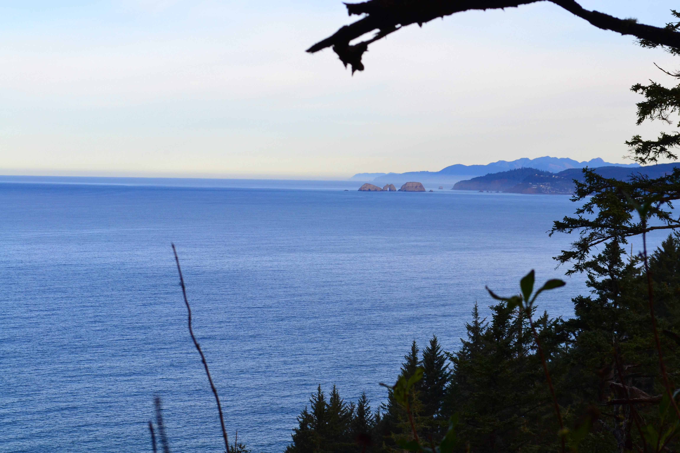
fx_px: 1558
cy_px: 226
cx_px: 340
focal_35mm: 82
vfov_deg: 16.6
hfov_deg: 24.6
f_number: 10
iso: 400
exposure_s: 1/250
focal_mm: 55
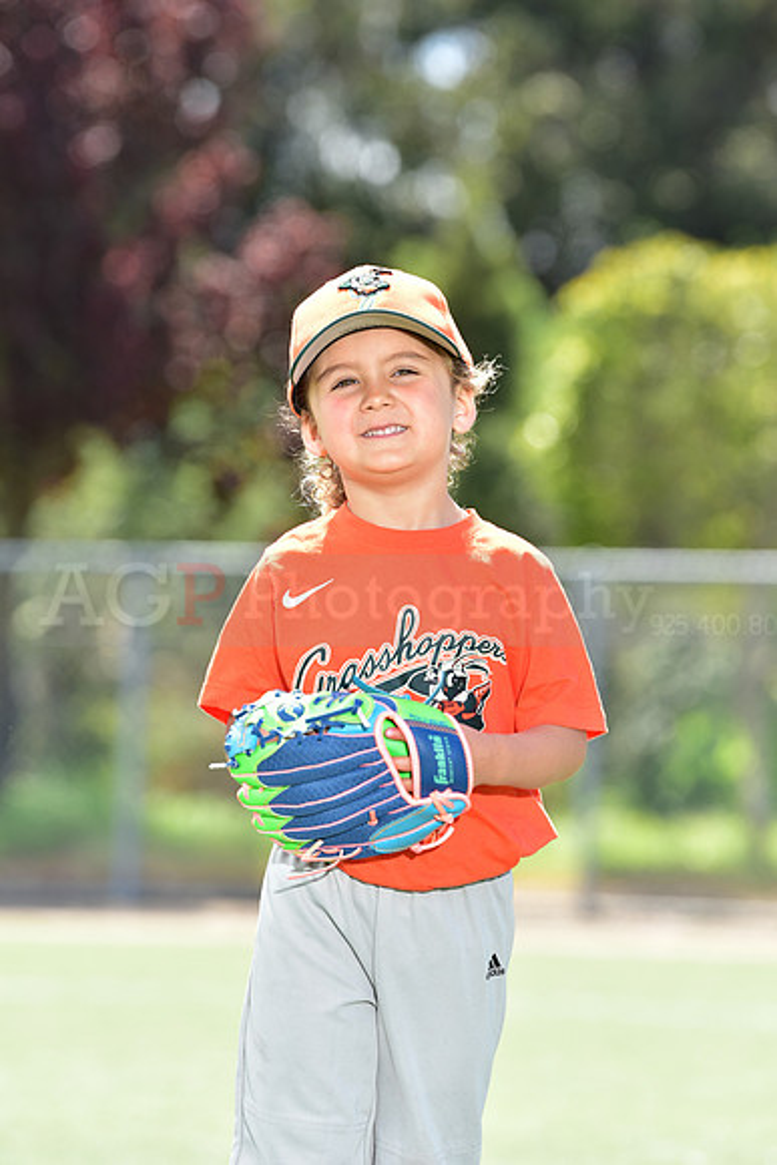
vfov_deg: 10.3
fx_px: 6471
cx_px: 388
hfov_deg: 6.9
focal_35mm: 200
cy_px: 582
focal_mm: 200
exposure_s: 1/200
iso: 100
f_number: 5
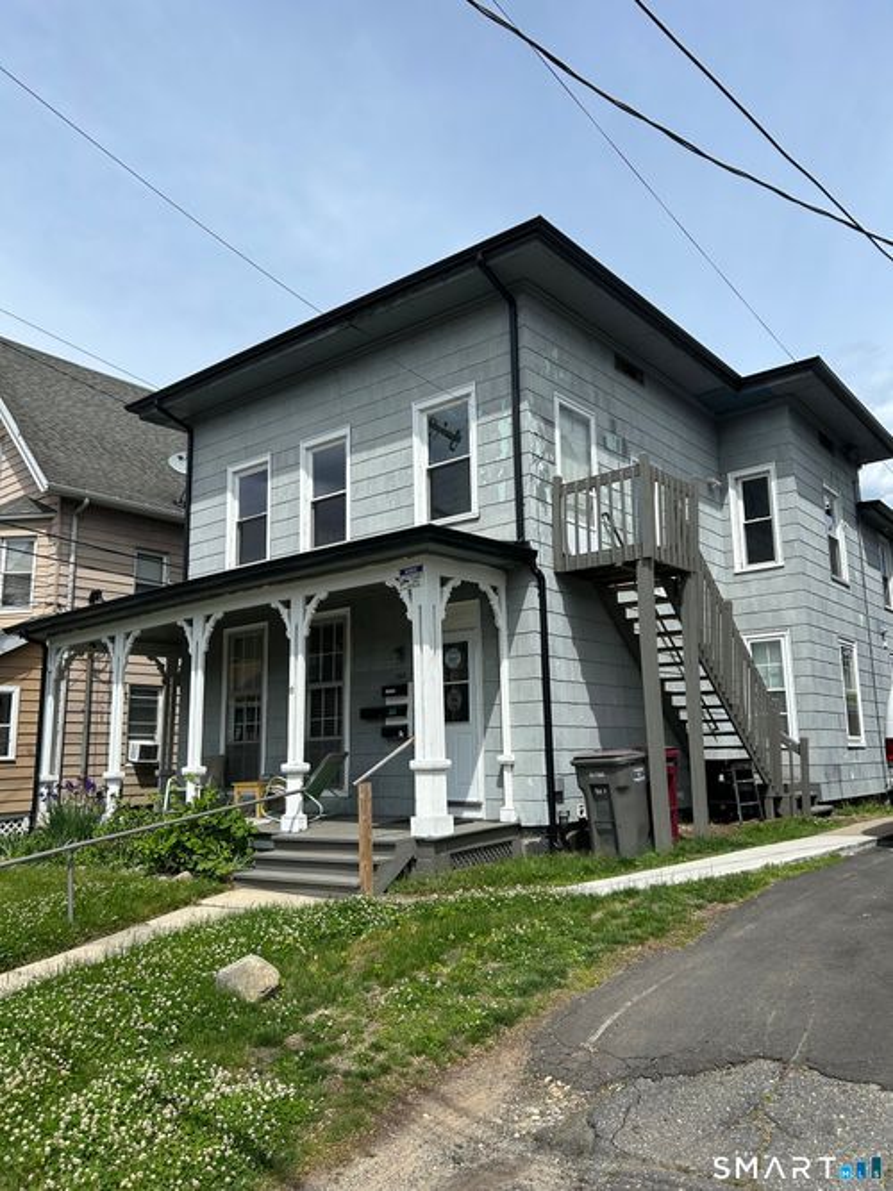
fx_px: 895
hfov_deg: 53.0
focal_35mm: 26
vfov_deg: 67.3
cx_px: 446
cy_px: 596
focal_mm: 5.7
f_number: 1.5
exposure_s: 1/5076
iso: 50
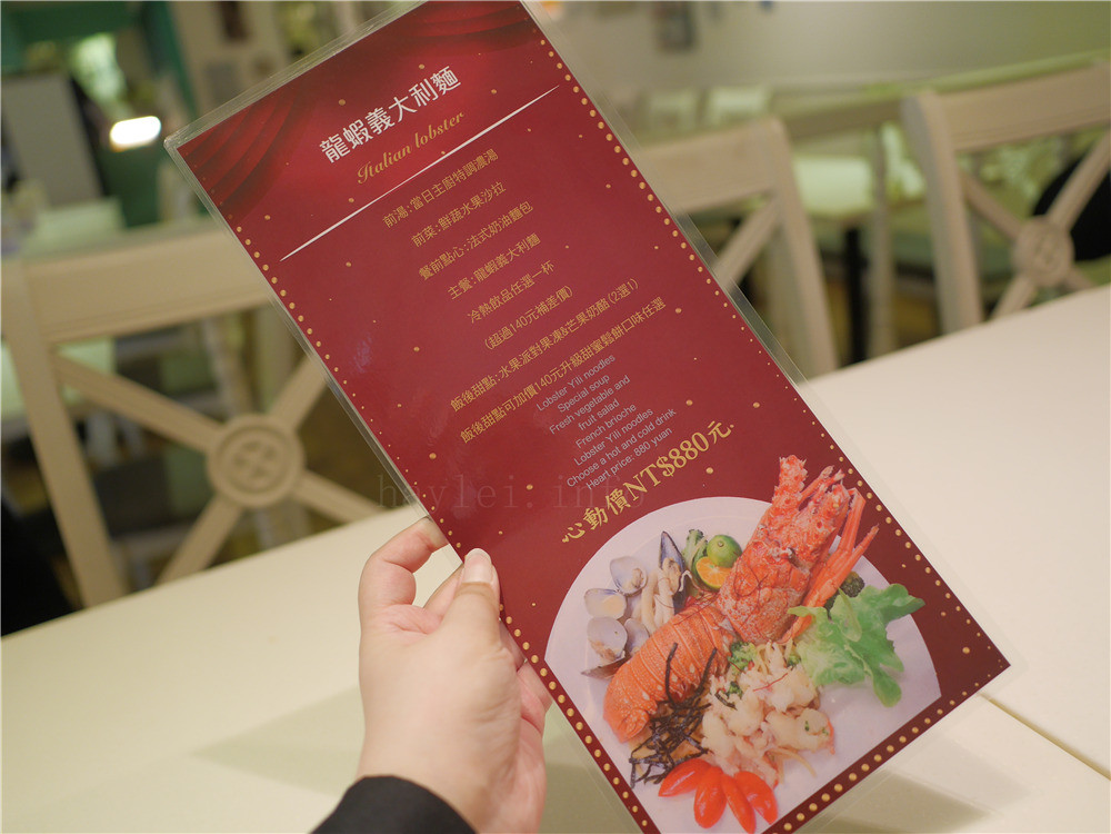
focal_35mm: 30
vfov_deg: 46.8
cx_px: 556
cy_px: 417
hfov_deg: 60.0
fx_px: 963
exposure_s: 1/60
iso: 250
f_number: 1.7
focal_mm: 15
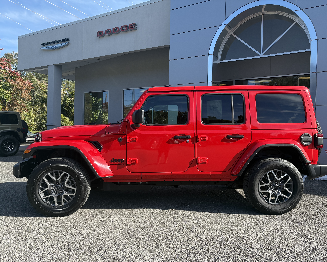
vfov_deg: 51.5
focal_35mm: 28
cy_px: 135
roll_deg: -0.9
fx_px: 271
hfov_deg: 62.2
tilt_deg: -0.8
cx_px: 167
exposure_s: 1/1311
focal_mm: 5.96
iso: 64
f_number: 1.6
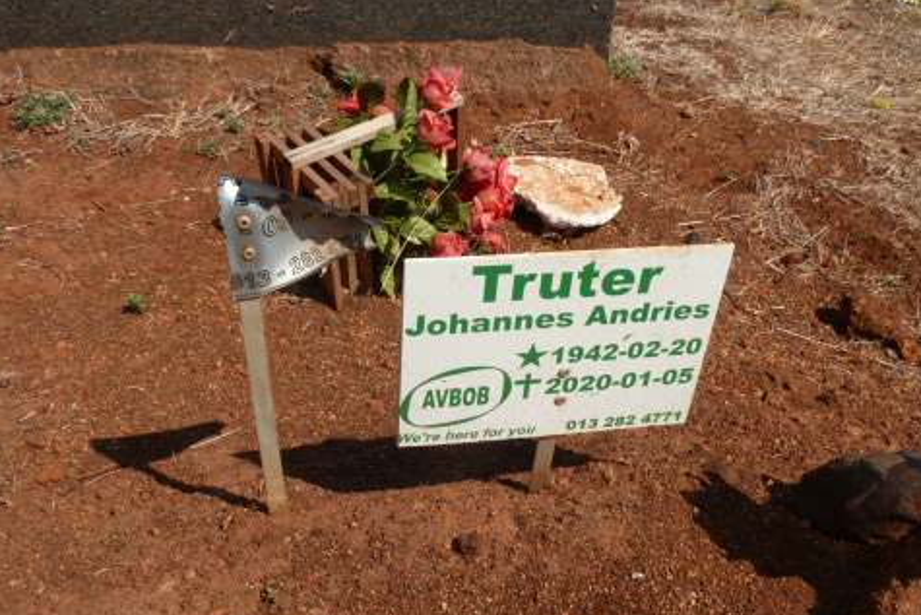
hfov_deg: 54.4
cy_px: 388
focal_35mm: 35
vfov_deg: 37.6
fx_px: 896
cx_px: 430
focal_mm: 4.1
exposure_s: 1/400
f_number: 5
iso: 80
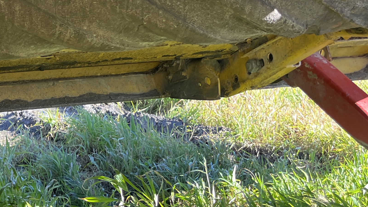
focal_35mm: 71
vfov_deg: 16.8
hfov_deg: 27.9
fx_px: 693
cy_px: 33
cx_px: -6
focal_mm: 5.1
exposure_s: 1/164
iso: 50
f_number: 1.6
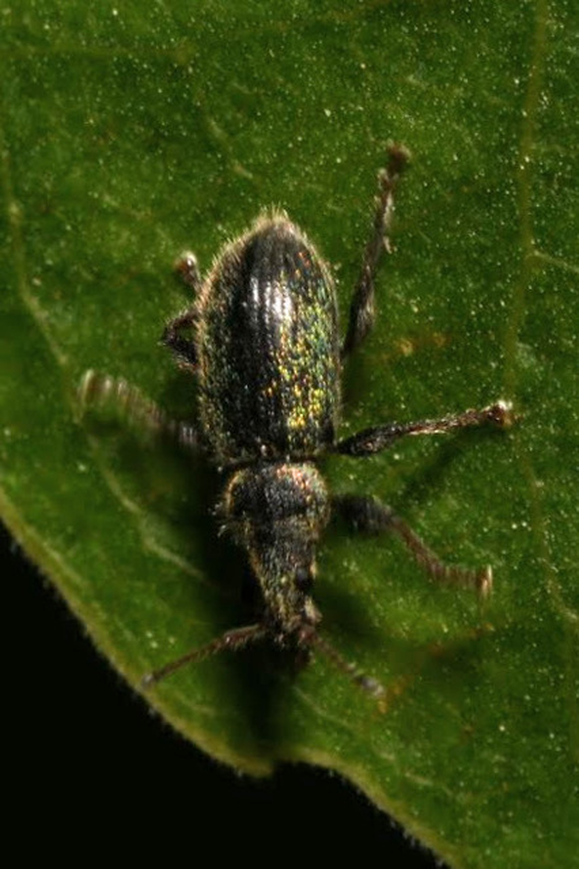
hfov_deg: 8.7
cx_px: 290
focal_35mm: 158
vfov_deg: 13.0
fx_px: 3804
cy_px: 434
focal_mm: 105
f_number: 29
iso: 100
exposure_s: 1/60
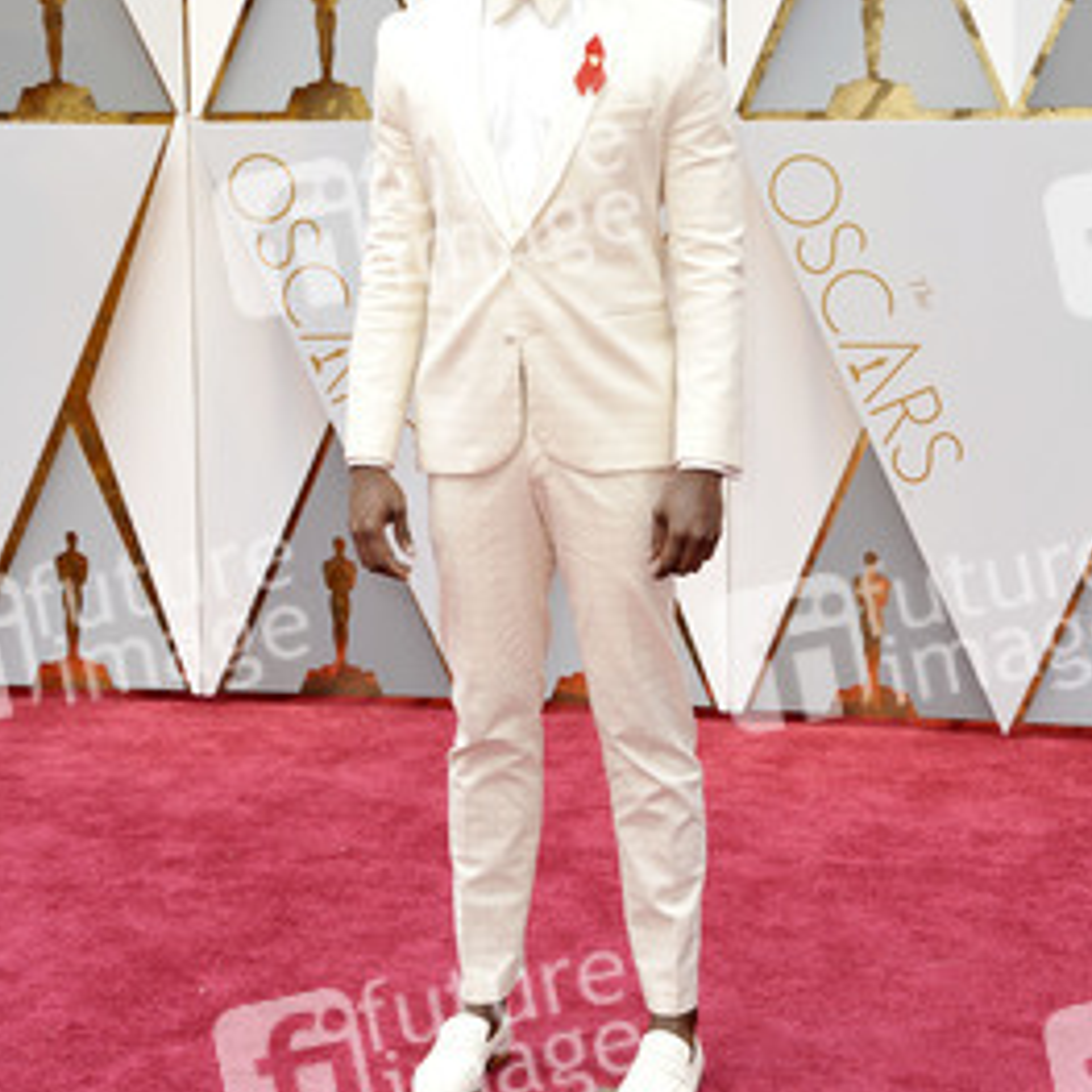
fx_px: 2998
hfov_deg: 20.6
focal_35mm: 84
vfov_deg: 20.6
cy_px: 428
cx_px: 550
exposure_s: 1/250
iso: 1000
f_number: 8
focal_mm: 65
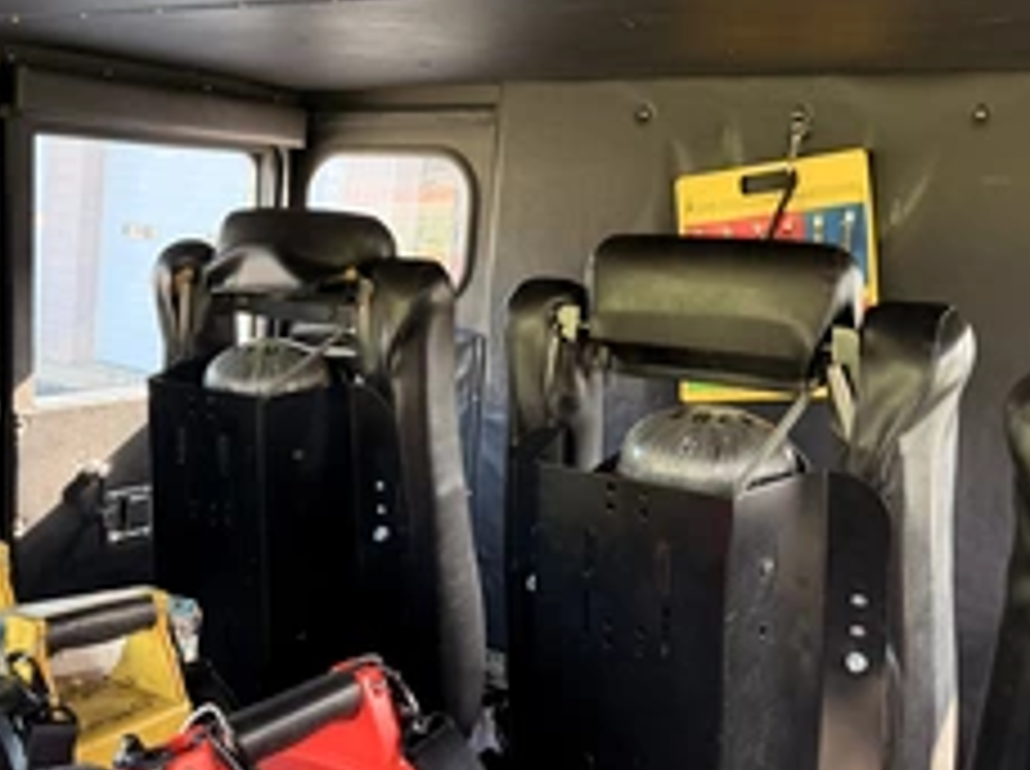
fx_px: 1248
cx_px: 310
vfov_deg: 34.3
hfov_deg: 43.9
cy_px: 401
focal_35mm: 42
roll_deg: -4.2
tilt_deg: -7.7
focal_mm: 6.76
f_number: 1.78
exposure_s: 1/110
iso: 200
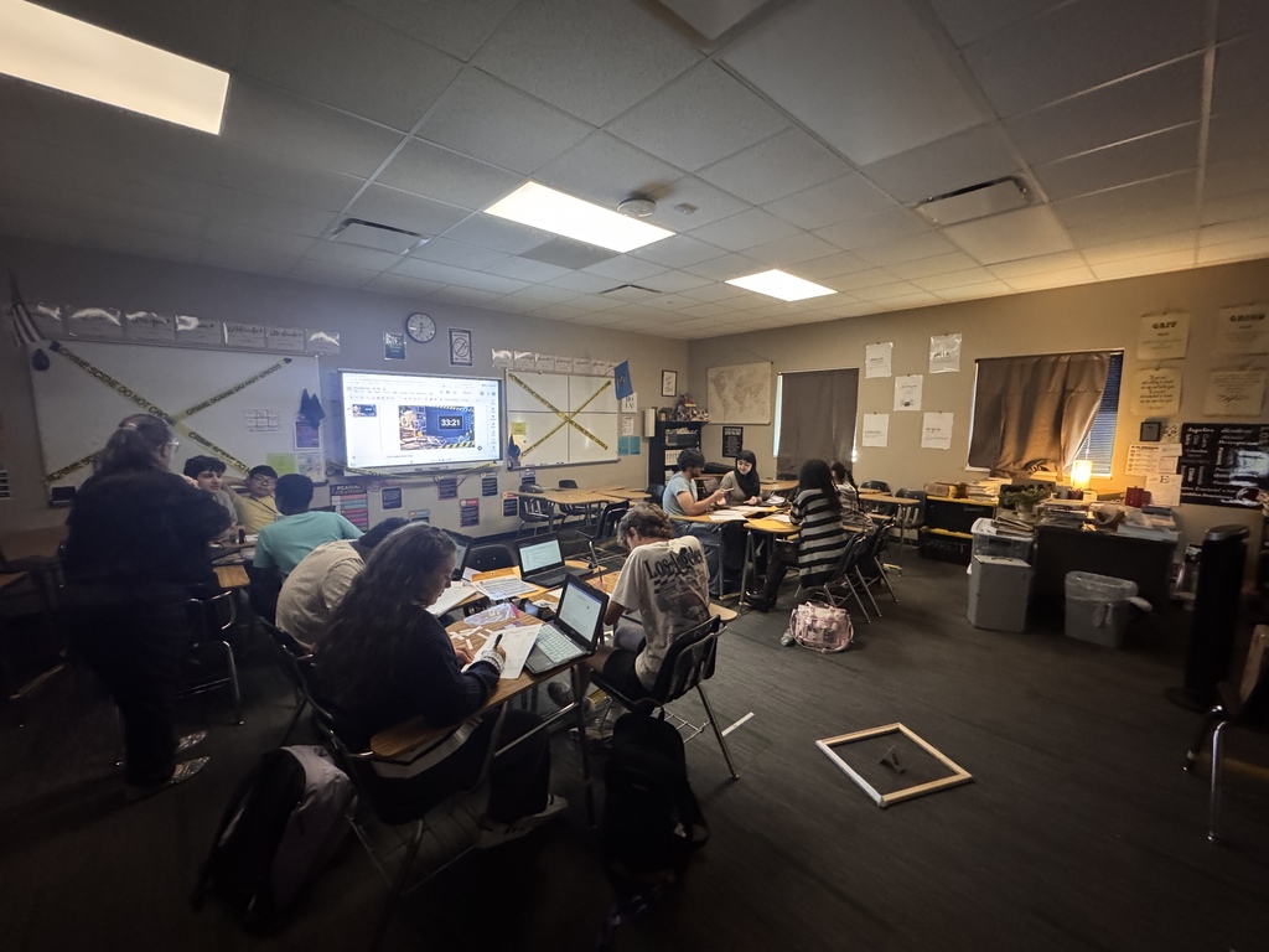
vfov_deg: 85.7
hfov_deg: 102.1
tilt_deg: -8.2
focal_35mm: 14
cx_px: 634
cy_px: 476
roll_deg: -0.4
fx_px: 513
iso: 1250
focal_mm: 2.22
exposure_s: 1/60
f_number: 2.2
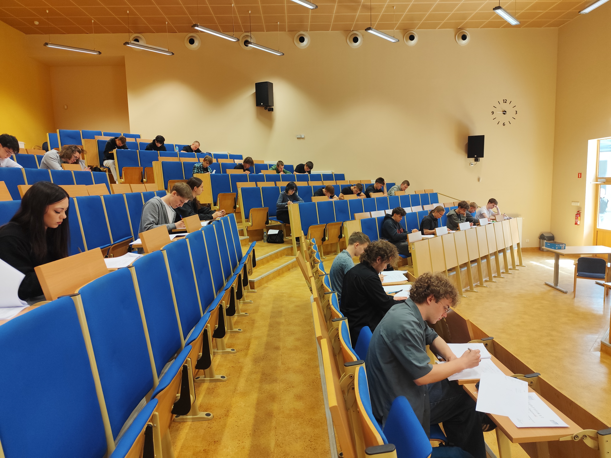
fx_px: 406
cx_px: 306
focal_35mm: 23
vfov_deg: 58.9
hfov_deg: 73.9
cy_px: 229
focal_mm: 6.14
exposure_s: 1/100
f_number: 1.65
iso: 400
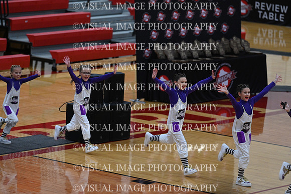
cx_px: 146
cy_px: 97
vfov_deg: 7.2
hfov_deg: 10.8
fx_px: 1536
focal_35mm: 190
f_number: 4
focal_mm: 190
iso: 4000
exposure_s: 1/400
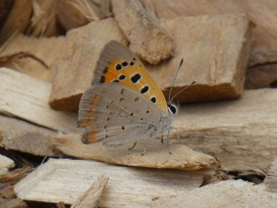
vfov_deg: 2.5
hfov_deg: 3.4
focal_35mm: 584
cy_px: 104
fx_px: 4674
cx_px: 138
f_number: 5.6
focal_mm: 104.7
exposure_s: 1/100
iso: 100
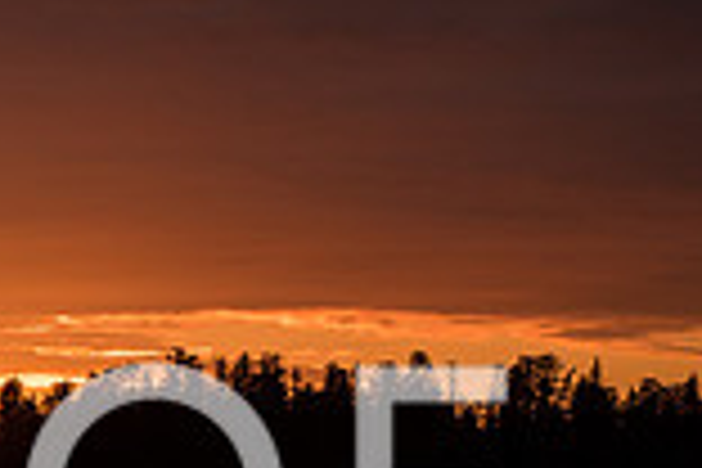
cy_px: 493
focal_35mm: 260
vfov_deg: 5.3
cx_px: -135
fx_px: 5070
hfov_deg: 7.8
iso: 100
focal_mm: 70
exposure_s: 1/250
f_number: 6.3
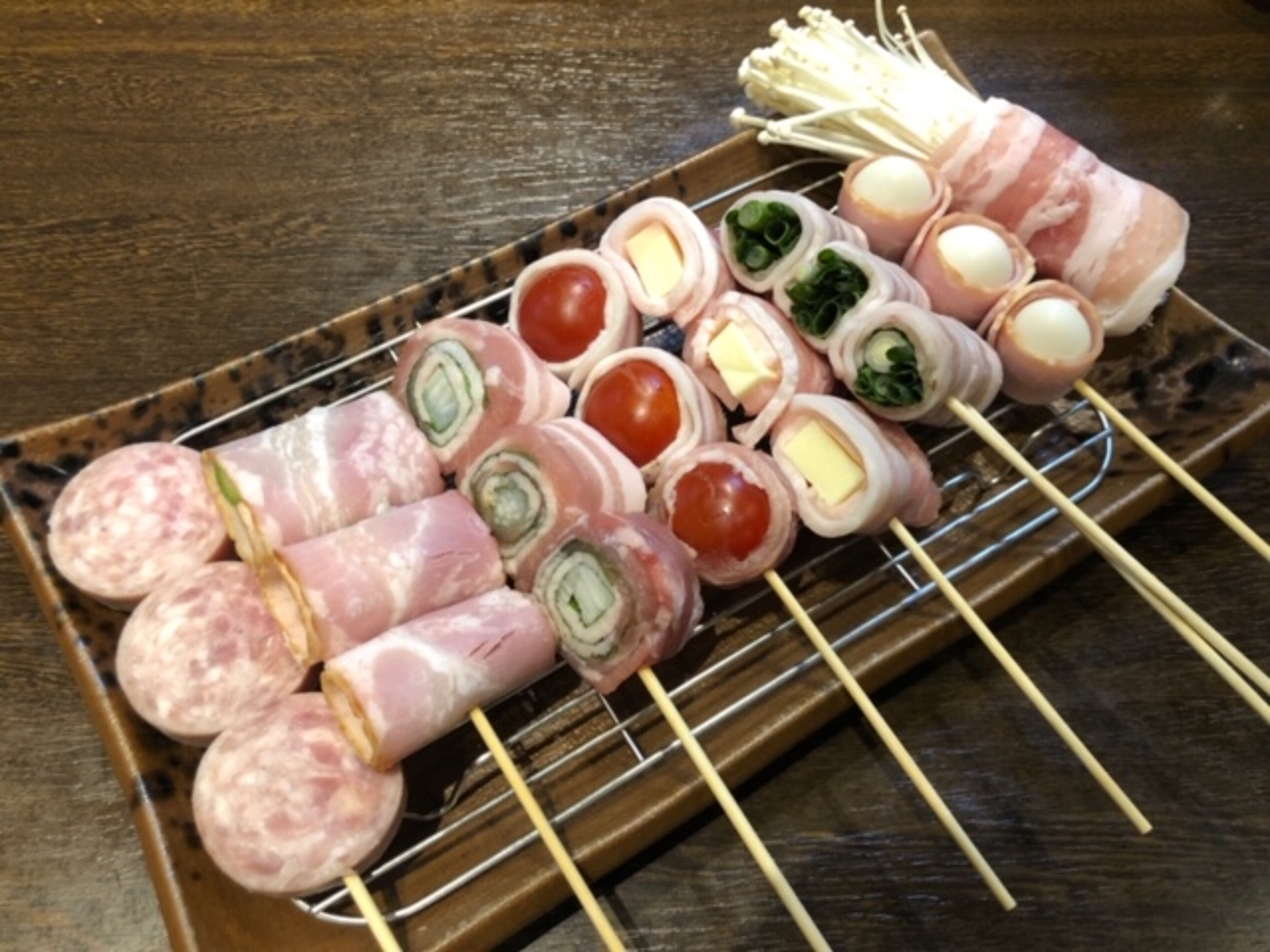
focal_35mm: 28
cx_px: 635
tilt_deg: -60.8
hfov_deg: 63.4
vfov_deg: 49.7
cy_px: 476
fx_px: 1027
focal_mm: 3.99
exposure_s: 1/15
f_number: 1.8
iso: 50
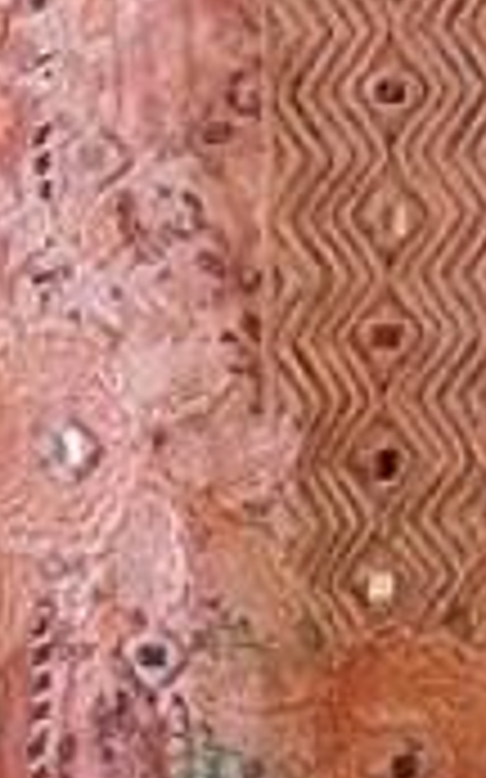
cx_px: 405
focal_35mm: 212
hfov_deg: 6.2
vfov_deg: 9.9
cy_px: 385
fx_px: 4496
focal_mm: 4
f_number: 1.8
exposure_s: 1/50
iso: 80
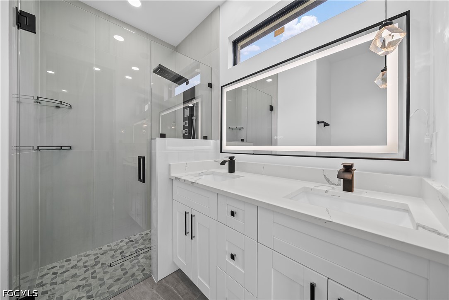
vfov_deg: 90.0
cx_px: 224
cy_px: 150
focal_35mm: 12
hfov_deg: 112.6
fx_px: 150
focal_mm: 12
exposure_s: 1/6
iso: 200
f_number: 9
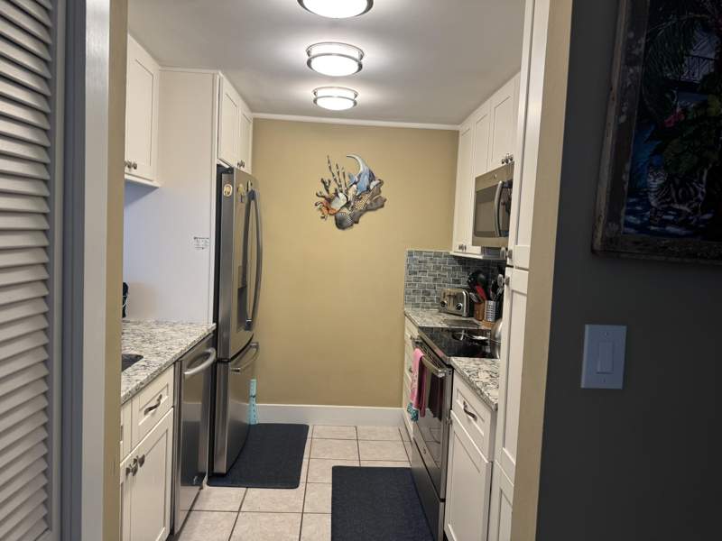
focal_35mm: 24
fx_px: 501
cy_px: 270
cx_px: 361
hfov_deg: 71.6
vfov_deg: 56.8
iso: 100
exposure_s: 1/60
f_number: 1.78
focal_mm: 6.76
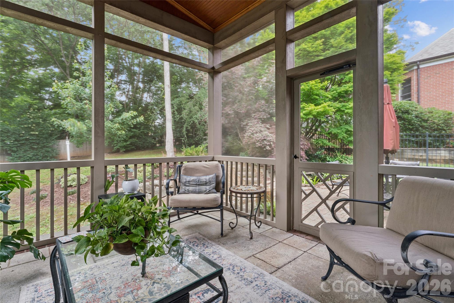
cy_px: 152
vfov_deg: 72.0
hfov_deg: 95.0
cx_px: 227
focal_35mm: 16
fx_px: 208
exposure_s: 1.6
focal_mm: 16.5
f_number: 22
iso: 100
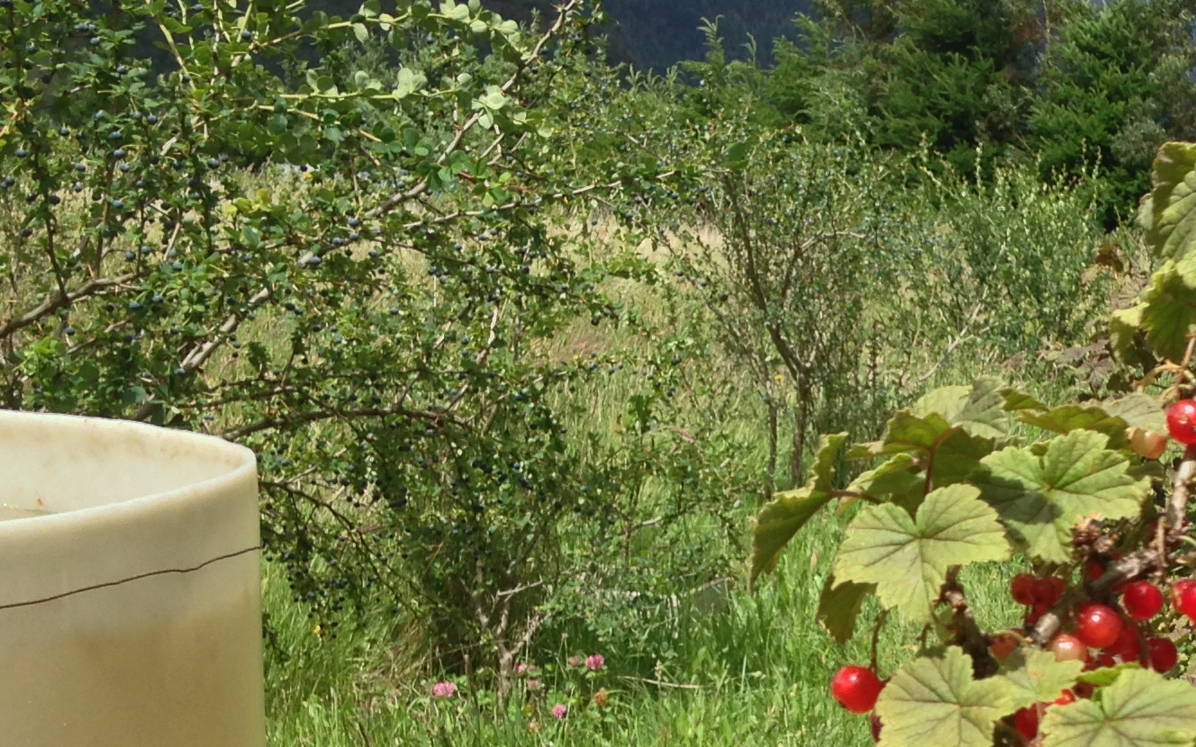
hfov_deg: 23.2
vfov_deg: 15.0
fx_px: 2803
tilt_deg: -8.2
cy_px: 655
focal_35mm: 86
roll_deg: -4.4
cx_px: 1175
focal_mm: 4.12
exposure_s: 1/985
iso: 50
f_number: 2.4
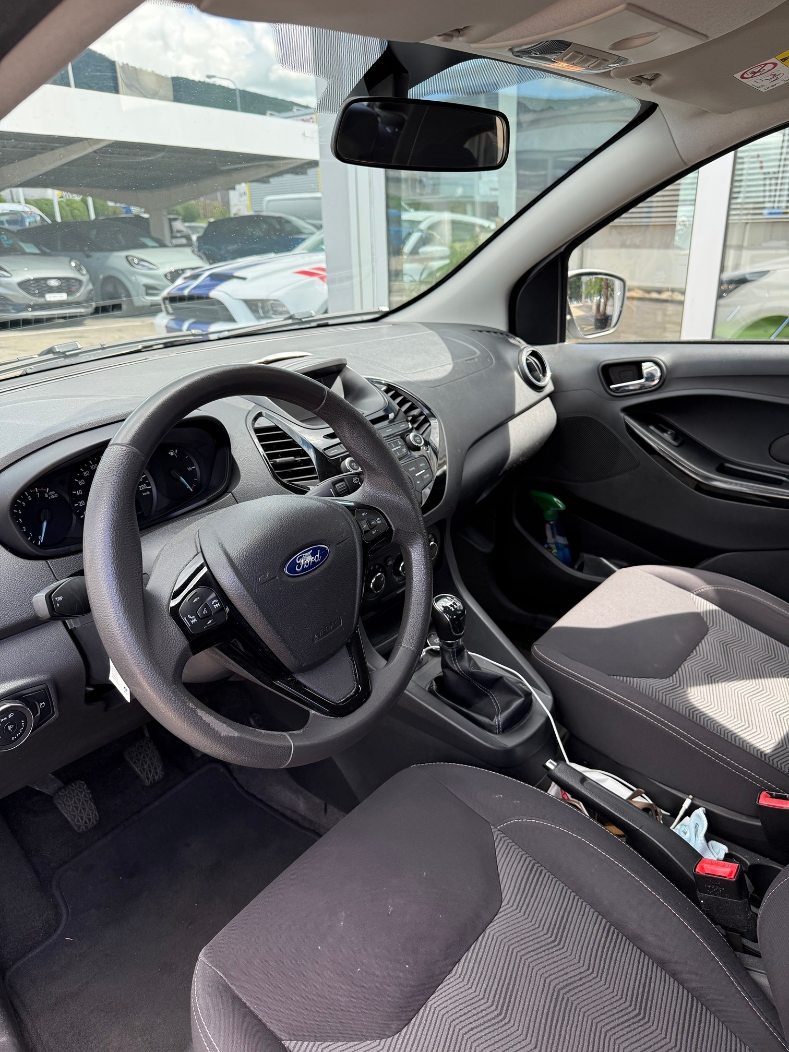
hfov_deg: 56.8
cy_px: 526
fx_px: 729
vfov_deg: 71.6
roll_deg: +0.9
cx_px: 394
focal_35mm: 24
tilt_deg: -21.3
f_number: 1.78
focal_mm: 6.76
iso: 100
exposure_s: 1/481
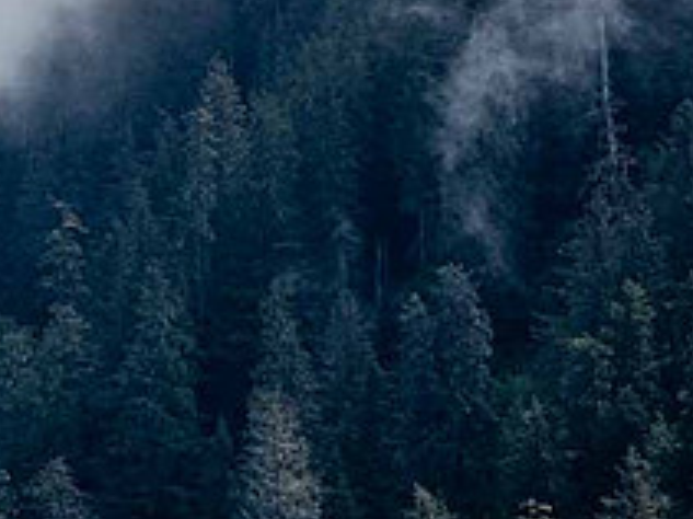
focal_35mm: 551
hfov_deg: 3.6
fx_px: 11025
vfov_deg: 2.7
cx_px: -46
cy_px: -156
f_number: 8
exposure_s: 1/800
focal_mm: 100
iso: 200
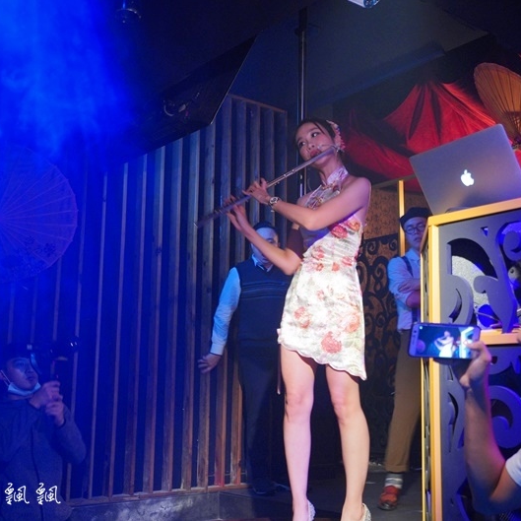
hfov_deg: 37.5
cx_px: 302
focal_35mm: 45
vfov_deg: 37.6
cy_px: 260
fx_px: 766
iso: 2000
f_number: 4
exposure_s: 1/25
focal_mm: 35
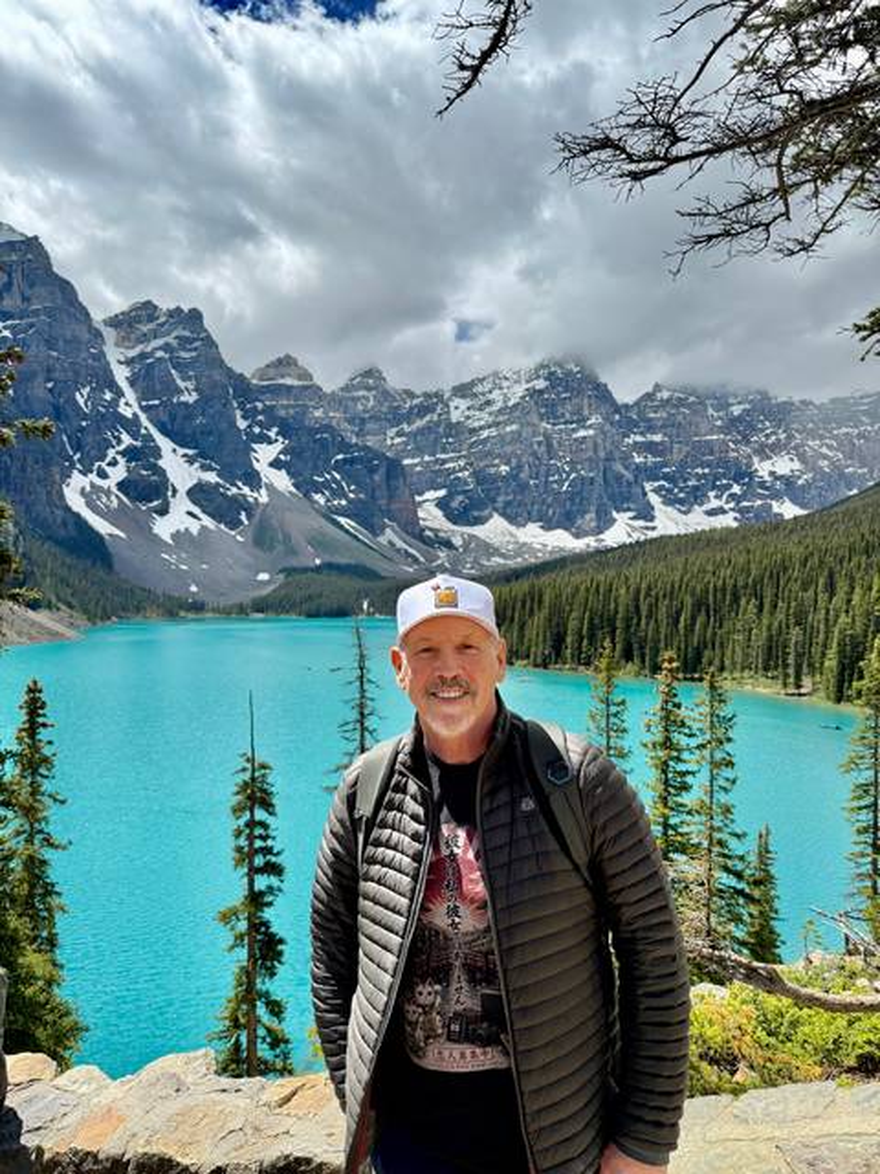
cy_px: 587
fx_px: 813
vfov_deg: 71.6
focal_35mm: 24
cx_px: 440
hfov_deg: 56.8
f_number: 1.78
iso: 100
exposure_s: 1/3145
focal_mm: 6.76
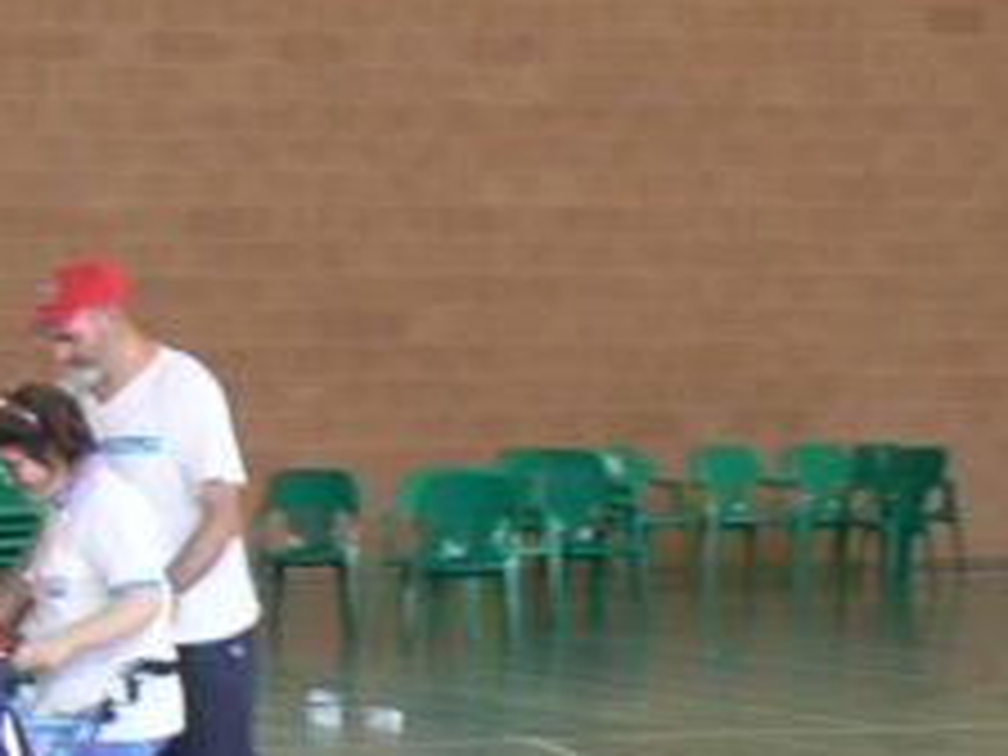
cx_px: -396
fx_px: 5242
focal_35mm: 180
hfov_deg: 10.7
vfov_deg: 8.1
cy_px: 1107
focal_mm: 7
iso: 100
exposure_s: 1/30
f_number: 4
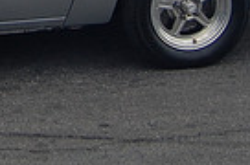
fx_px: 977
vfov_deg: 9.2
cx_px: -85
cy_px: -152
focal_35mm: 141
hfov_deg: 14.0
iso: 250
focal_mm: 22
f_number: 4
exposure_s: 1/1000
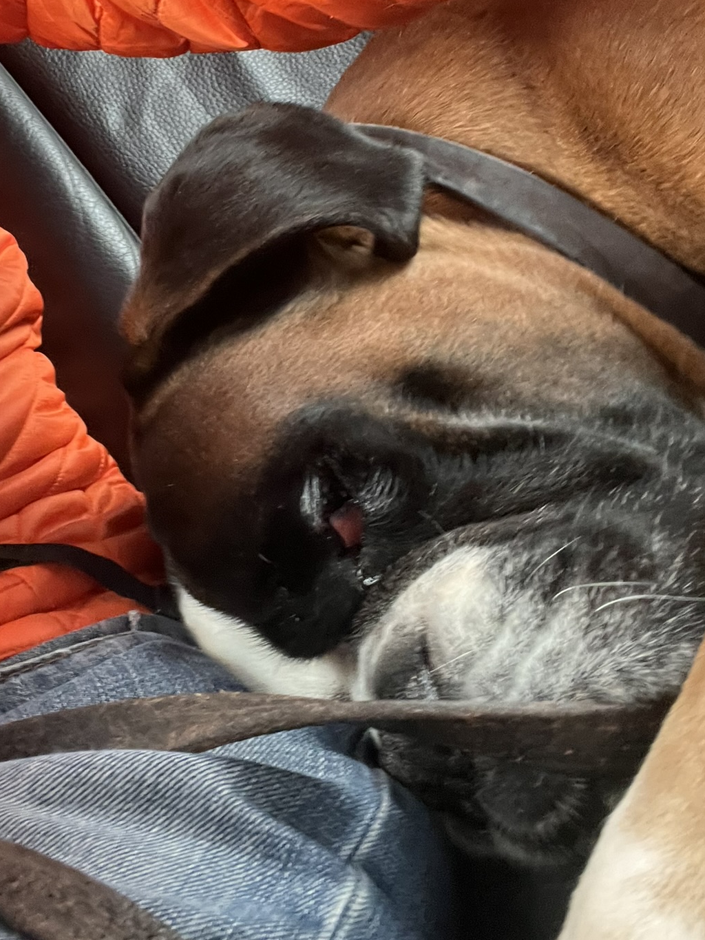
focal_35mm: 45
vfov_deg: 41.5
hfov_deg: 31.8
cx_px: 212
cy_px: 315
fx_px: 1222
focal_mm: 2.71
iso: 500
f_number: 2.2
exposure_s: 1/30
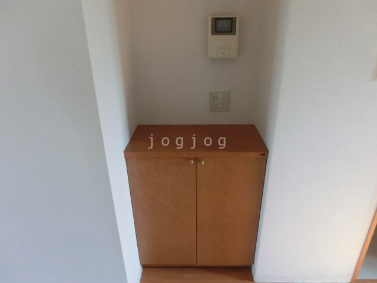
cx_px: 188
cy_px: 142
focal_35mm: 24
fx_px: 261
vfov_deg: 56.8
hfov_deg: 71.6
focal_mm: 4.24
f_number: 3
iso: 500
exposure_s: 1/125
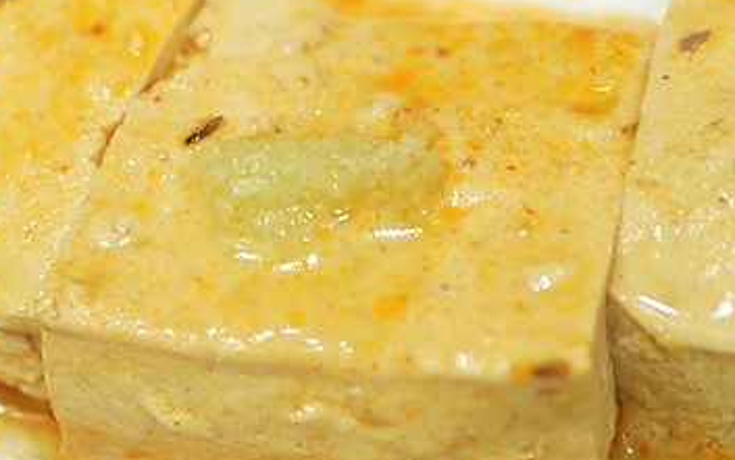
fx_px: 1804
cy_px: 389
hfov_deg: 23.0
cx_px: 348
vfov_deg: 14.4
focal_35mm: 90
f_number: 1.7
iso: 400
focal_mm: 15
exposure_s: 1/60
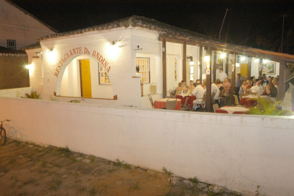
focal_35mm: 32
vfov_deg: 41.7
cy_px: 98
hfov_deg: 59.5
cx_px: 147
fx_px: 257
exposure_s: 1/3
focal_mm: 21
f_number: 5.6
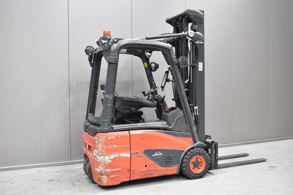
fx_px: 293
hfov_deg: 53.1
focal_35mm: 36
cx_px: 146
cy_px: 98
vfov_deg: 36.9
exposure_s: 1/30
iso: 1600
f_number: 4.5
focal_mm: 24
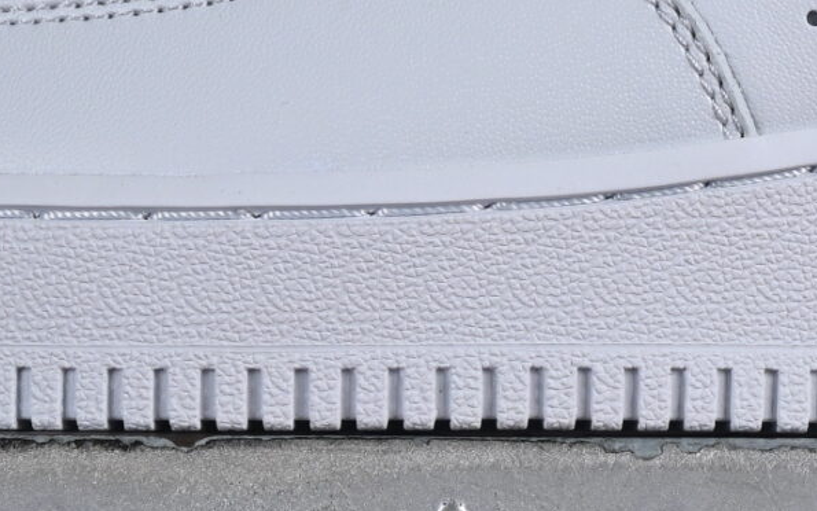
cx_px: 757
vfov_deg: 4.0
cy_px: -278
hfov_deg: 6.4
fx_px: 7326
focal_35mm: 329
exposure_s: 1/125
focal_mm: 50
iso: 160
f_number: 8
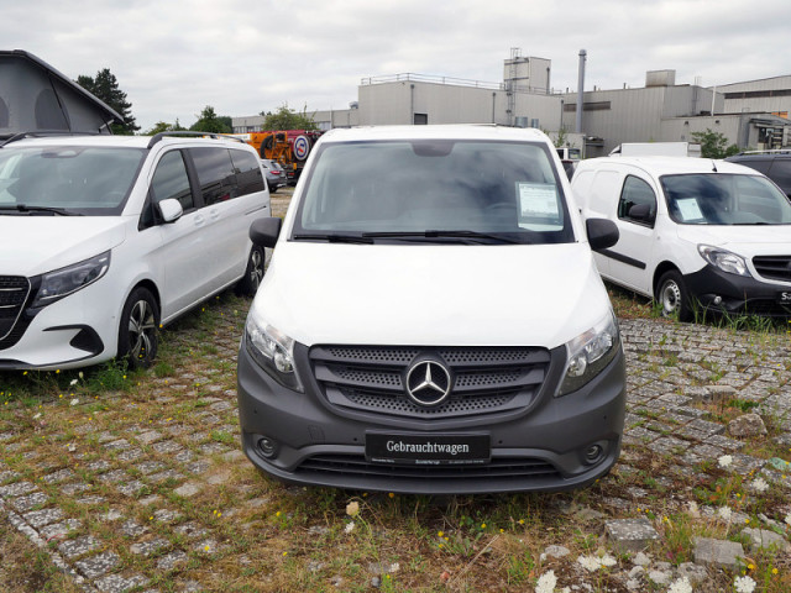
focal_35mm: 30
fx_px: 686
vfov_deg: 46.8
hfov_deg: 60.0
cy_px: 296
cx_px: 396
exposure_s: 1/400
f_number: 7.1
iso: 200
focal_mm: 15
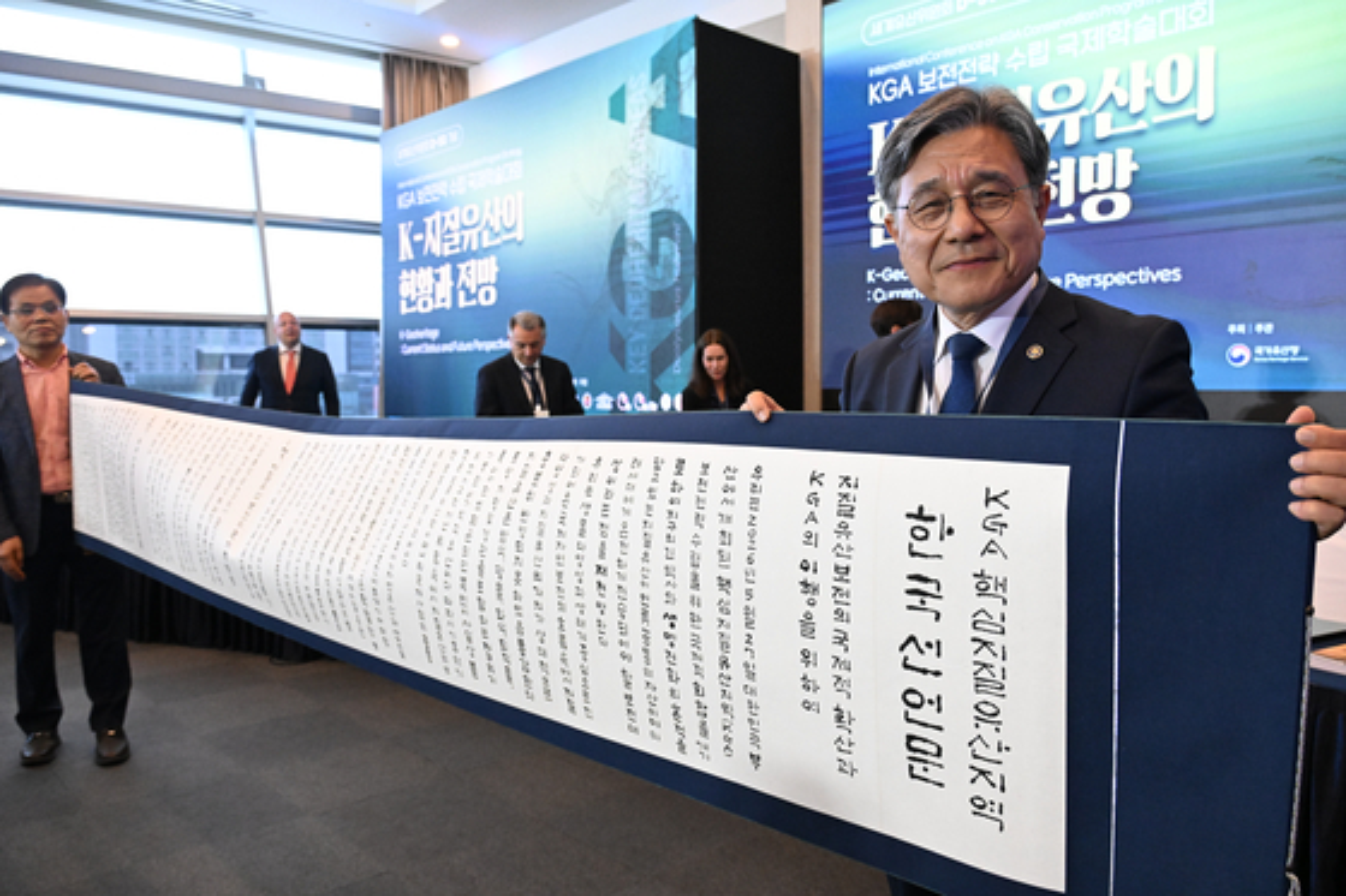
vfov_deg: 46.4
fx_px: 1047
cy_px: 448
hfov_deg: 65.5
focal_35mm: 28
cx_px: 673
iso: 6400
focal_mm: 28
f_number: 6.3
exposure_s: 1/250
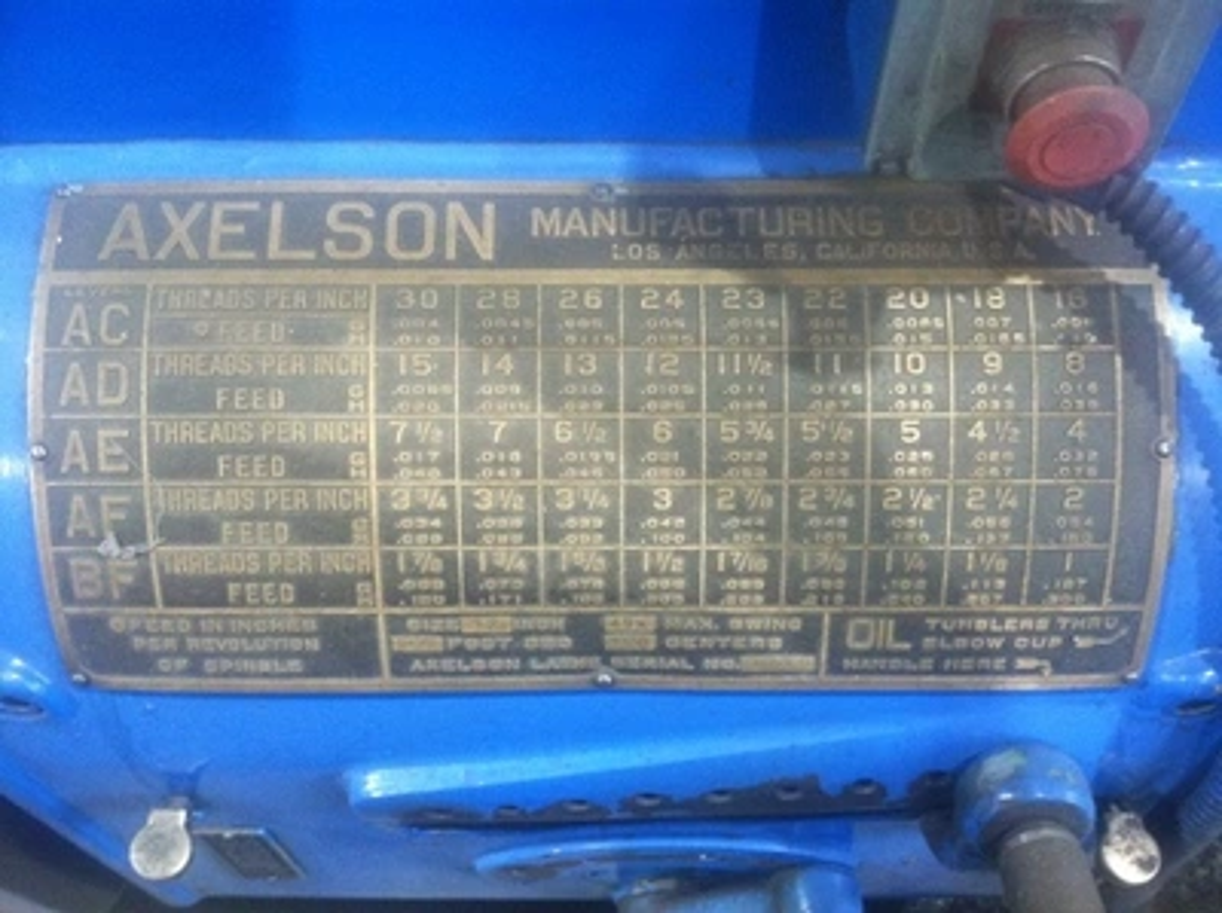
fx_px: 1234
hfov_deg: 52.7
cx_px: 611
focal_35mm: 35
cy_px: 456
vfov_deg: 40.6
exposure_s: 1/17
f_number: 2.8
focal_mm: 3.85
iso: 320
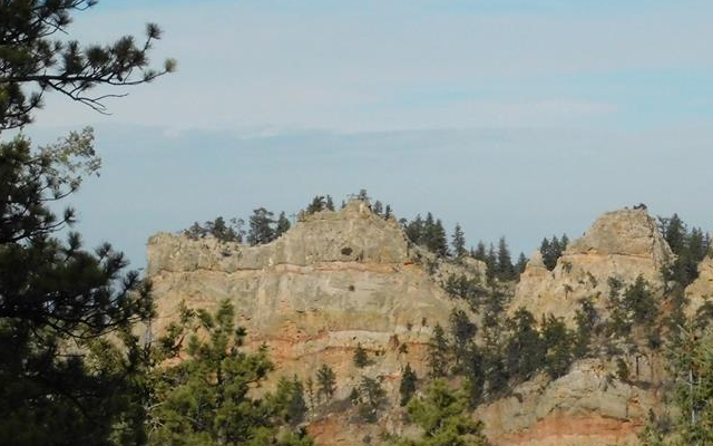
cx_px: 519
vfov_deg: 6.7
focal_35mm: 195
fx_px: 3789
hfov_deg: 10.7
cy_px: 219
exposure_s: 1/1500
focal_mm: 20.3
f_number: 9.6
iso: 800
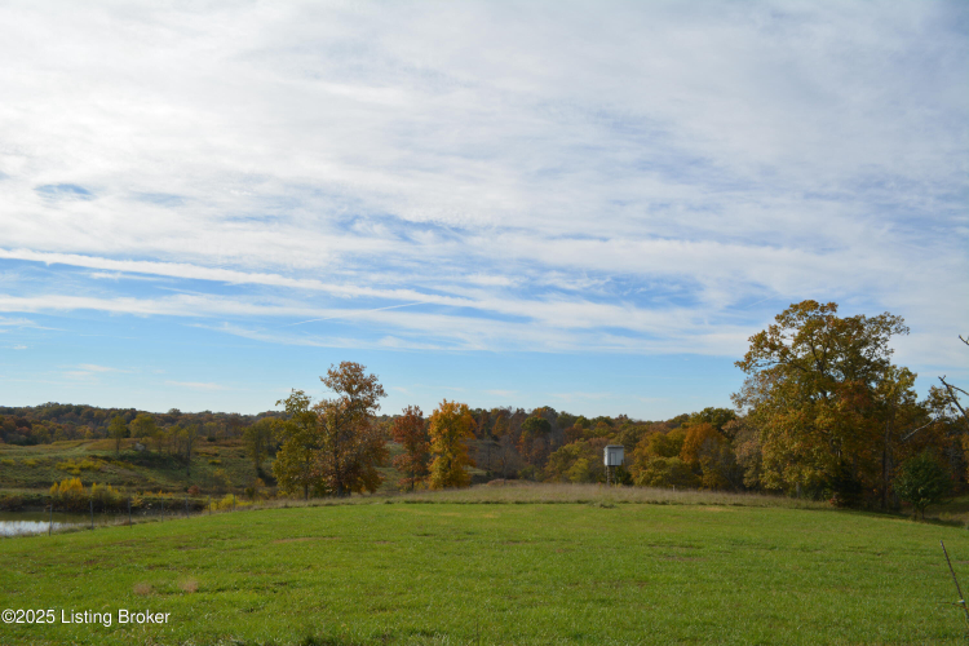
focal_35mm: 27
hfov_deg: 67.4
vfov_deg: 47.9
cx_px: 484
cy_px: 323
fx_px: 727
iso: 100
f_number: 9
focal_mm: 18
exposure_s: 1/320
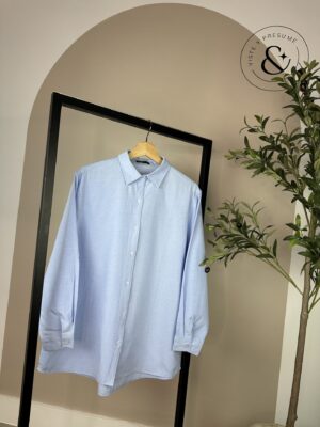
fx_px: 296
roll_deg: -6.8
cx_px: 160
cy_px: 214
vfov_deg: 71.6
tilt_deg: +0.9
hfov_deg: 56.8
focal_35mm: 24
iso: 80
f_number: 1.78
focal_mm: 6.86
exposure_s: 1/100
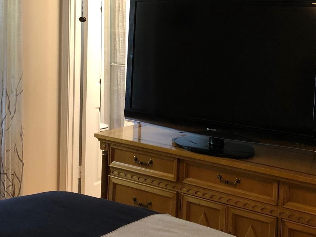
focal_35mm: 65
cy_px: 45
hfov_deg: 29.8
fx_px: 594
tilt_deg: -3.9
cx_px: 180
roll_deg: -1.7
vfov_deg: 22.3
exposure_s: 1/15
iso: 40
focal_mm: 4
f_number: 1.8
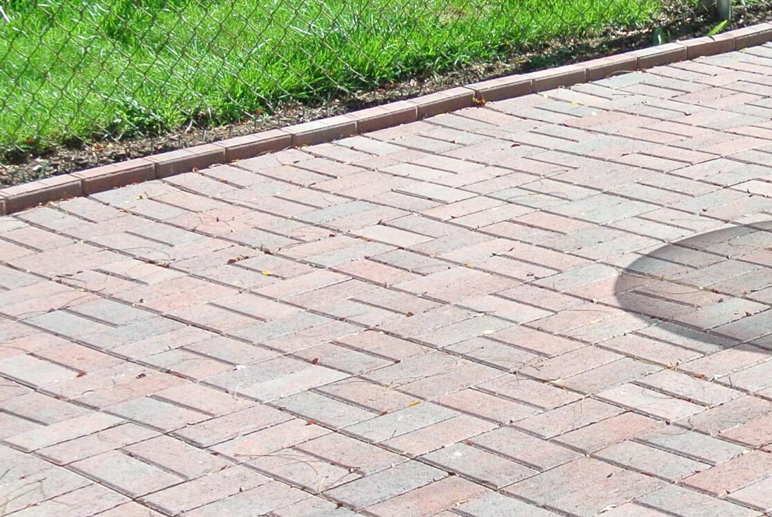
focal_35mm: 113
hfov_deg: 17.4
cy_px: 313
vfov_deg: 12.1
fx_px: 2426
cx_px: 889
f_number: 4.2
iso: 100
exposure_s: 1/320
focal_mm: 15.7
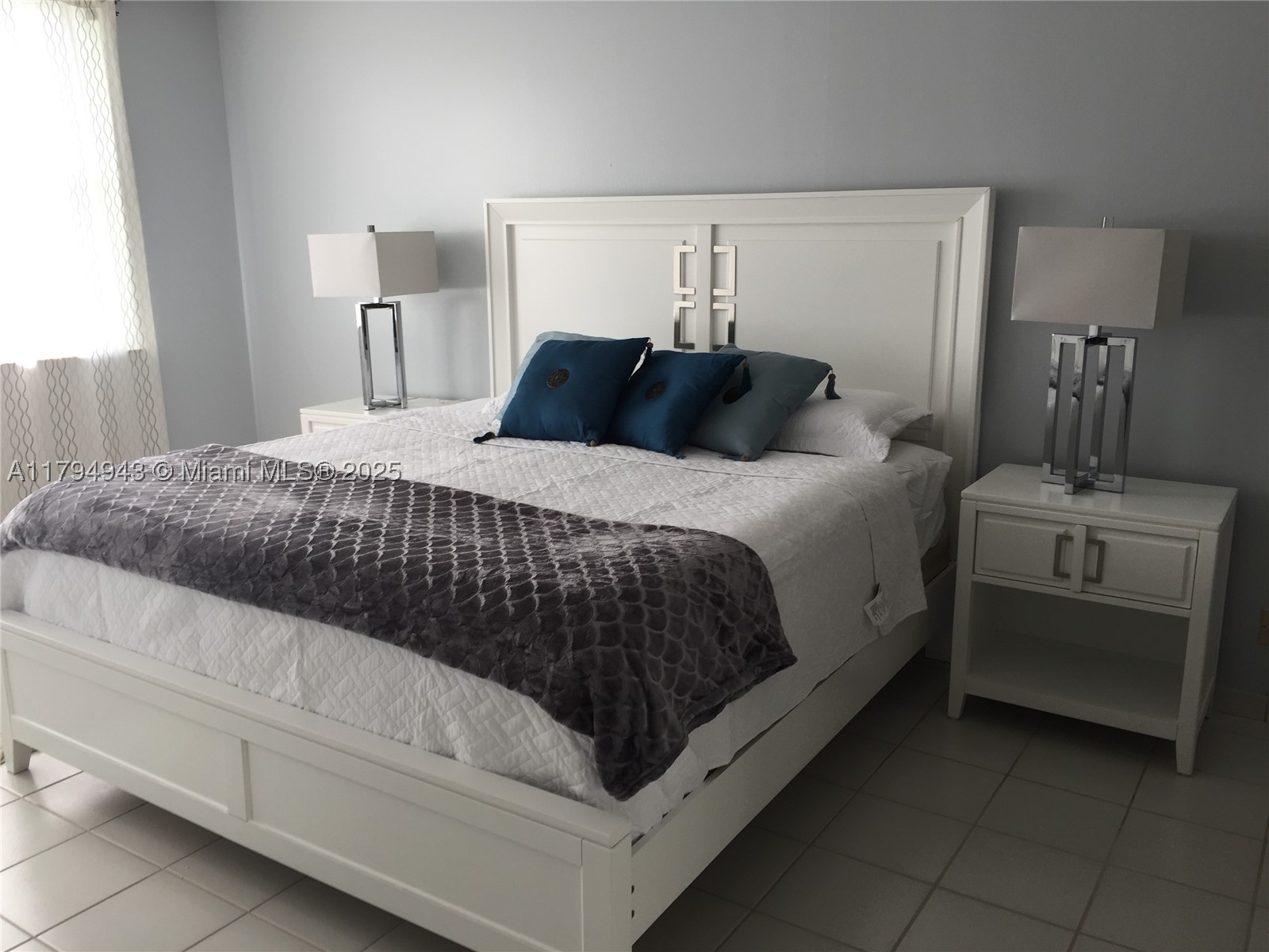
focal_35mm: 29
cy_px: 476
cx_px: 634
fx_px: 1063
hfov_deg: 61.7
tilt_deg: -13.7
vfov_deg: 48.2
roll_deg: -0.9
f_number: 2.2
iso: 32
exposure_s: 1/60
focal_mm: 4.15
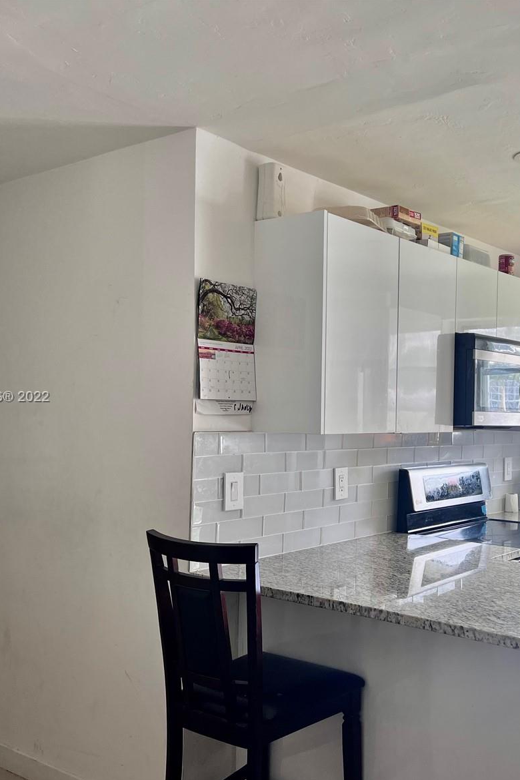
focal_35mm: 37
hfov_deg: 35.4
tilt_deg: +0.9
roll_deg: -0.6
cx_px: 369
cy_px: 398
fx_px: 801
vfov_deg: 51.9
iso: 80
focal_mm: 5.7
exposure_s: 1/121
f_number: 1.5
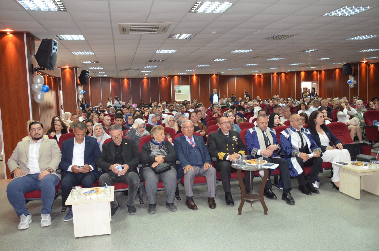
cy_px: 126
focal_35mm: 30
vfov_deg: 43.4
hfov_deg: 62.0
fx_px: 315
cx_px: 190
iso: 2200
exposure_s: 1/60
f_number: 3.5
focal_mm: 20
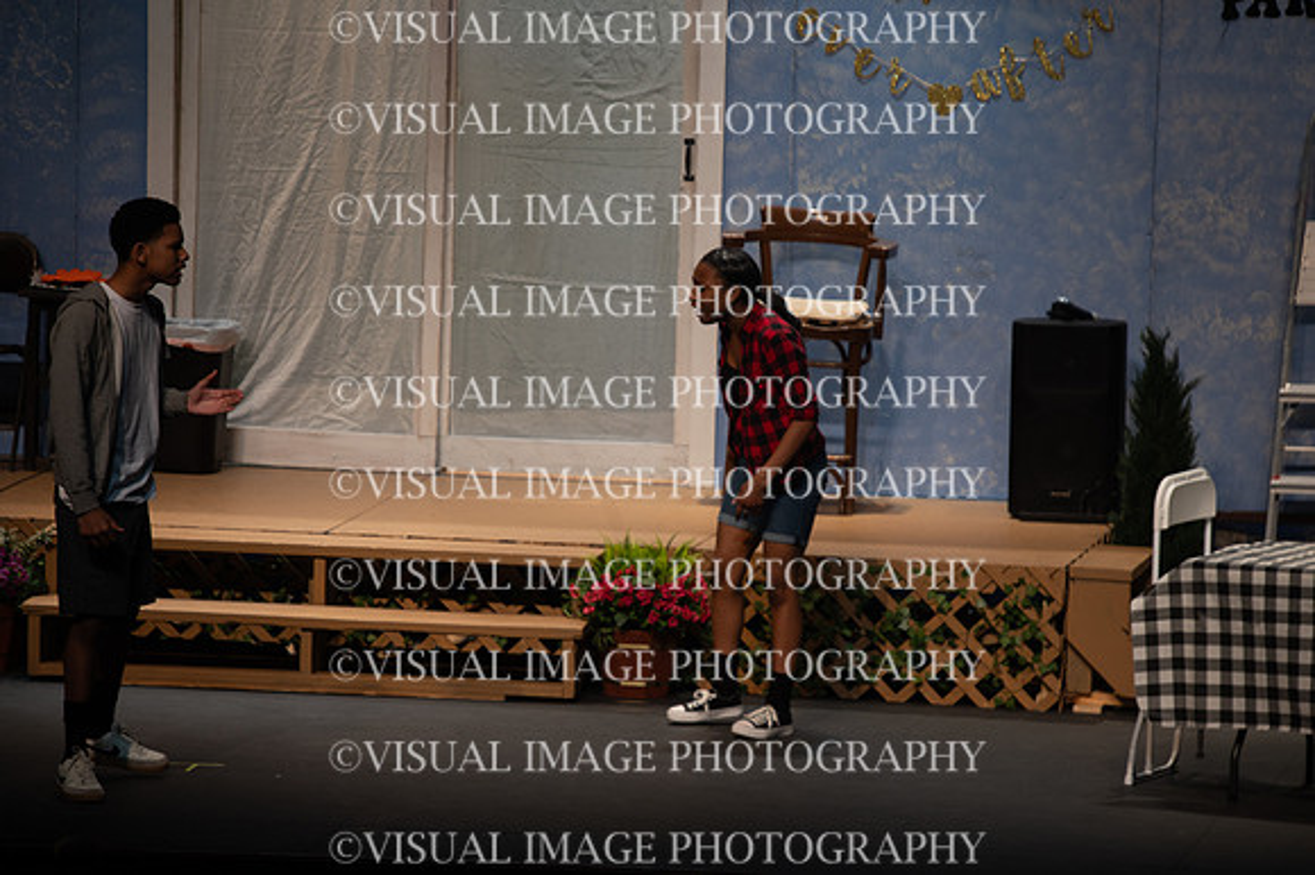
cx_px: 658
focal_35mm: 320
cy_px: 438
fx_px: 11682
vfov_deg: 4.3
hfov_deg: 6.4
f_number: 6.3
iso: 720
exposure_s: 1/200
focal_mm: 320
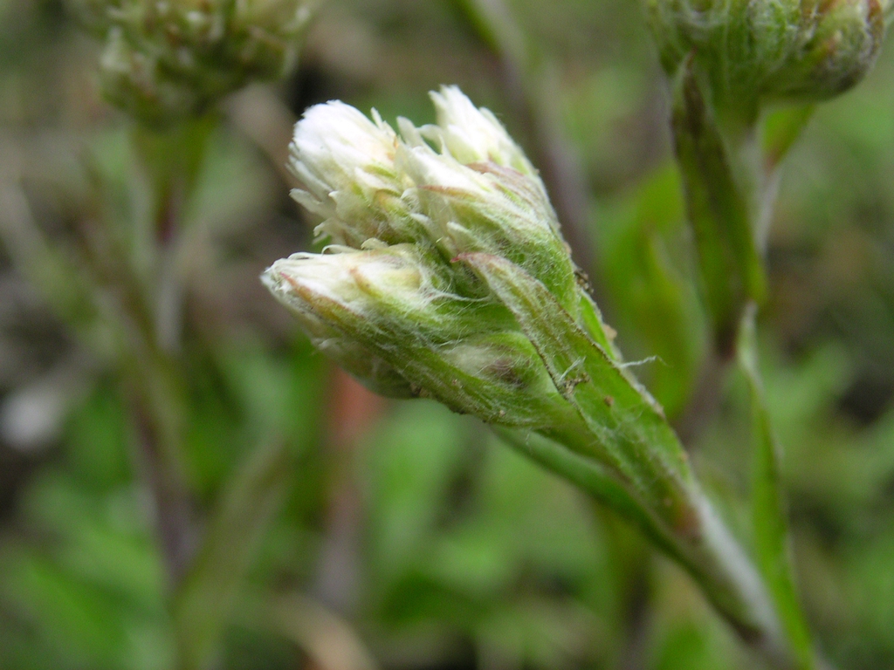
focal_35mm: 64
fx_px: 1653
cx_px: 447
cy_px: 335
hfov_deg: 30.3
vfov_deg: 22.9
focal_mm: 9.7
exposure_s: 1/224
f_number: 3.5
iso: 100
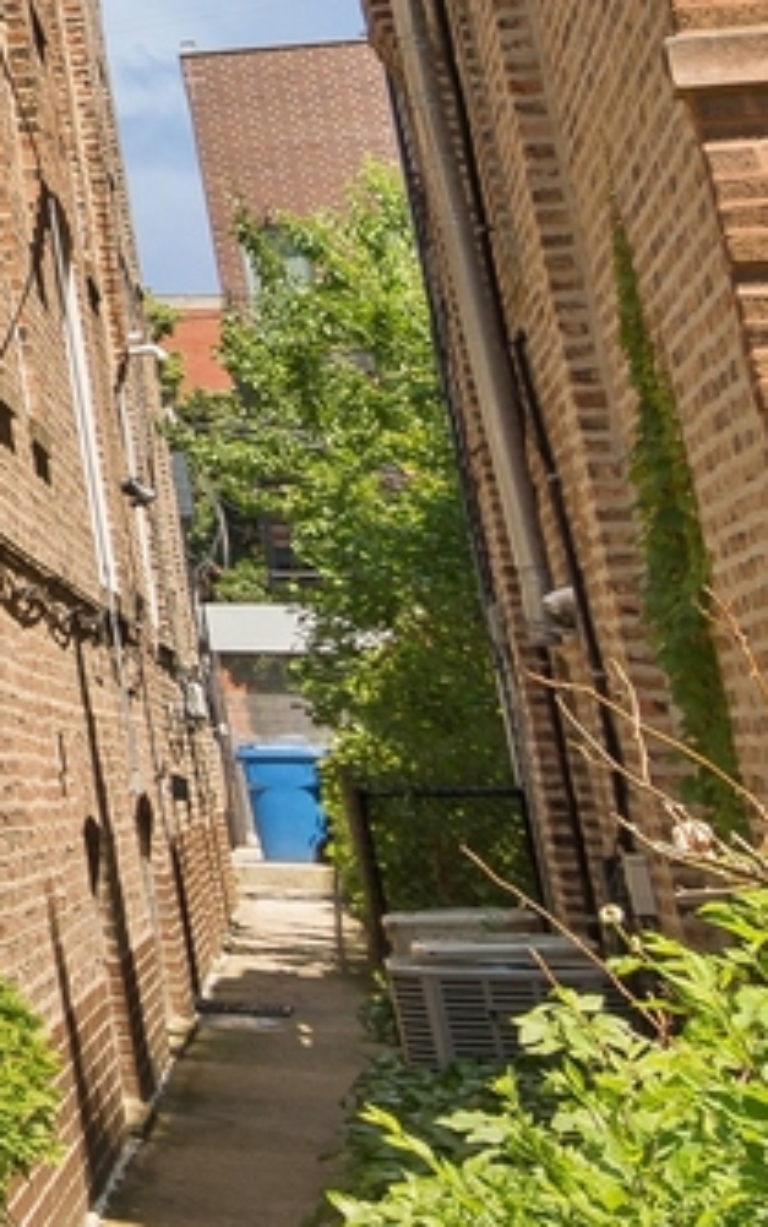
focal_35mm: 84
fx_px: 2811
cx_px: -1485
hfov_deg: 10.9
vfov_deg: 22.4
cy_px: -301
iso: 200
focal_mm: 17
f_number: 8
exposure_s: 1/250
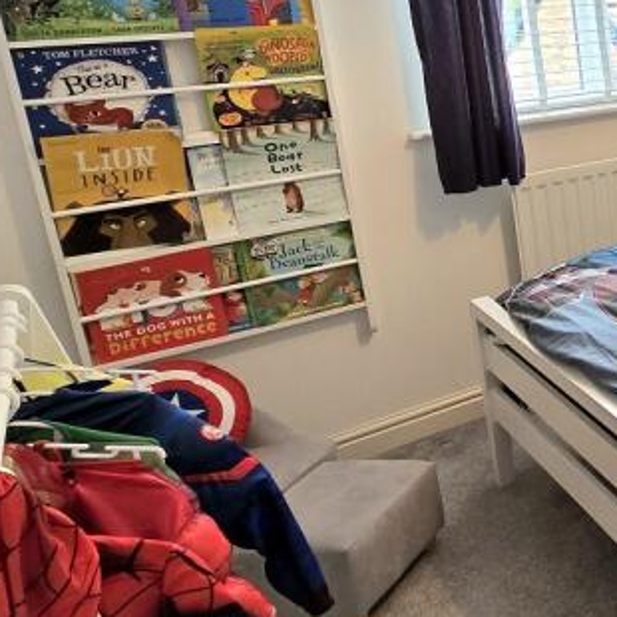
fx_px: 766
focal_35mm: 38
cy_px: 157
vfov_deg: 42.6
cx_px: 929
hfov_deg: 28.3
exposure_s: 1/50
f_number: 2.2
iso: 100
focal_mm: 2.2
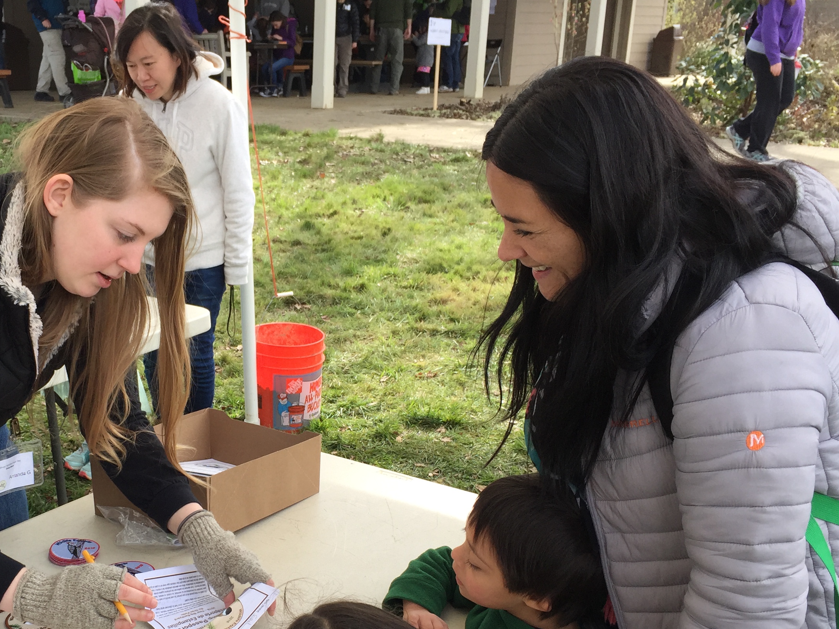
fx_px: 1066
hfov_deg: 41.9
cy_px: 441
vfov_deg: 32.5
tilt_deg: -19.8
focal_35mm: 44
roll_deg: -2.0
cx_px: 233
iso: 32
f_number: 2.2
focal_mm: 4.15
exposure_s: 1/471
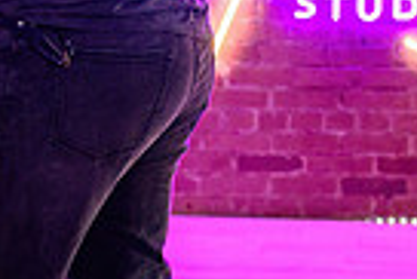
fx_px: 1705
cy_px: -10
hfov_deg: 13.9
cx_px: 123
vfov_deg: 9.3
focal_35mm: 147
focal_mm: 30
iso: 2000
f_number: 2
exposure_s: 1/200
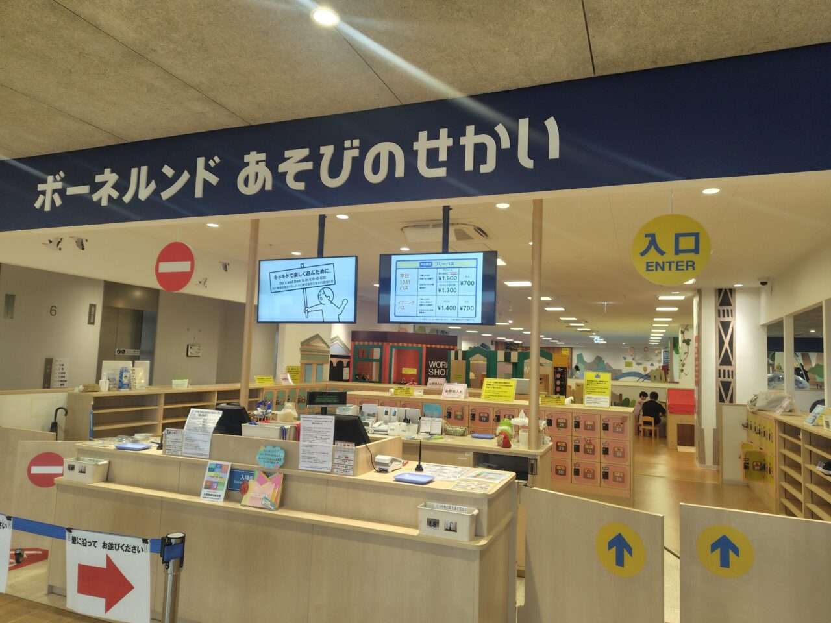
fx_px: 552
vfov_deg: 58.9
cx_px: 416
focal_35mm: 23
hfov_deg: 73.9
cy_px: 312
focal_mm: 5.6
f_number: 1.9
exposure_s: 1/120
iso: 137
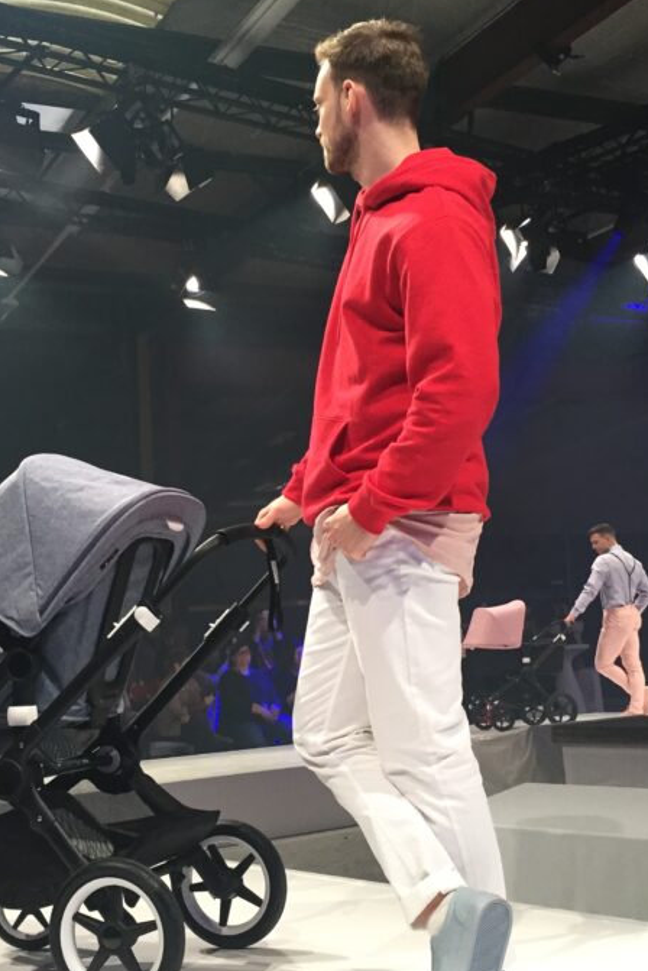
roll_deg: +3.9
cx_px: 273
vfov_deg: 42.7
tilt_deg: +7.7
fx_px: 1241
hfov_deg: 29.2
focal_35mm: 46
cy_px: 517
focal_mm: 4.15
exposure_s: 1/33
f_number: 2.2
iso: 80
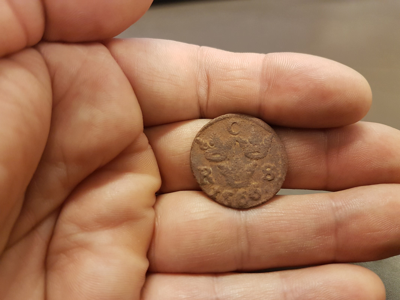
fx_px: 300
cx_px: 200
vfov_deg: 53.1
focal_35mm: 26
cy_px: 150
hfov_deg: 67.3
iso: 160
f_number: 1.7
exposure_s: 1/50
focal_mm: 4.2
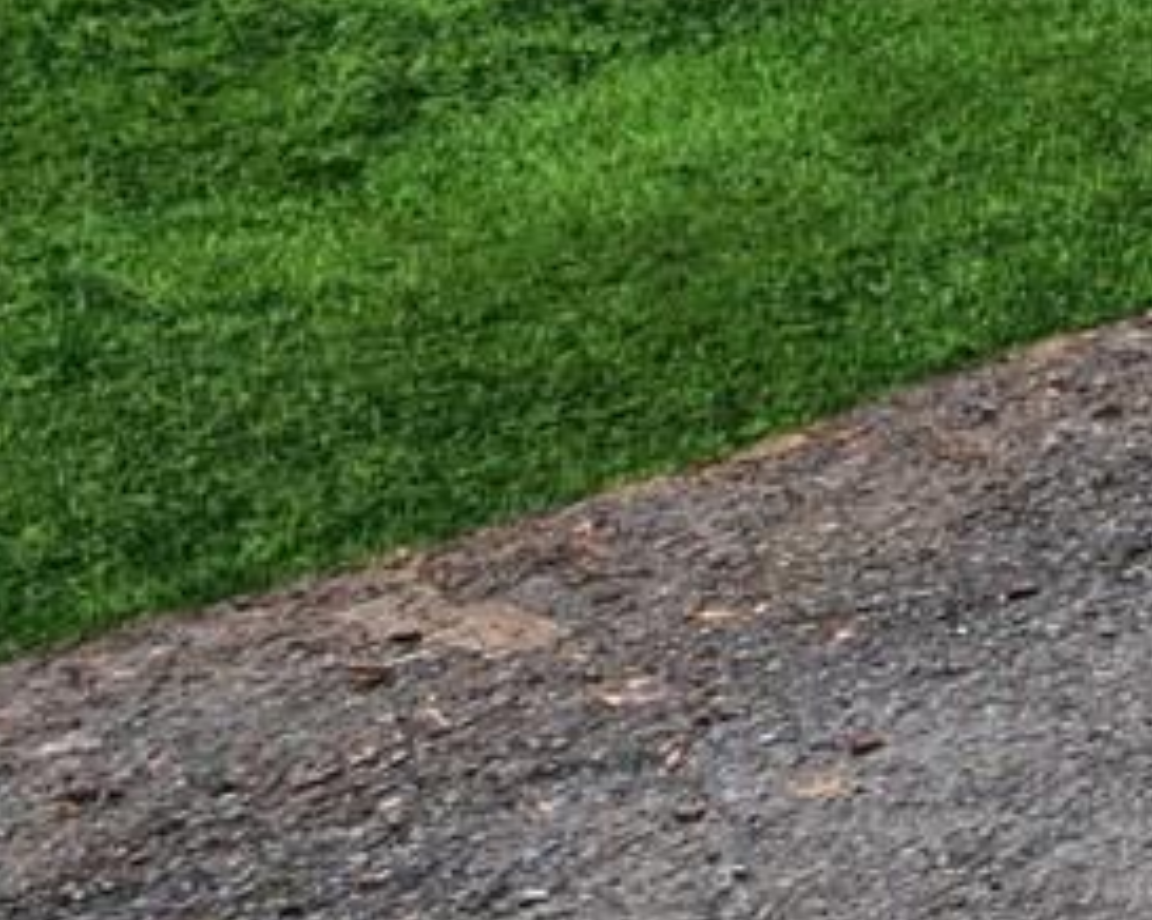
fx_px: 5996
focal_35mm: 176
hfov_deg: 8.0
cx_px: 4266
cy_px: -1903
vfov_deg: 7.6
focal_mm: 12
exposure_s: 1/30
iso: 200
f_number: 8
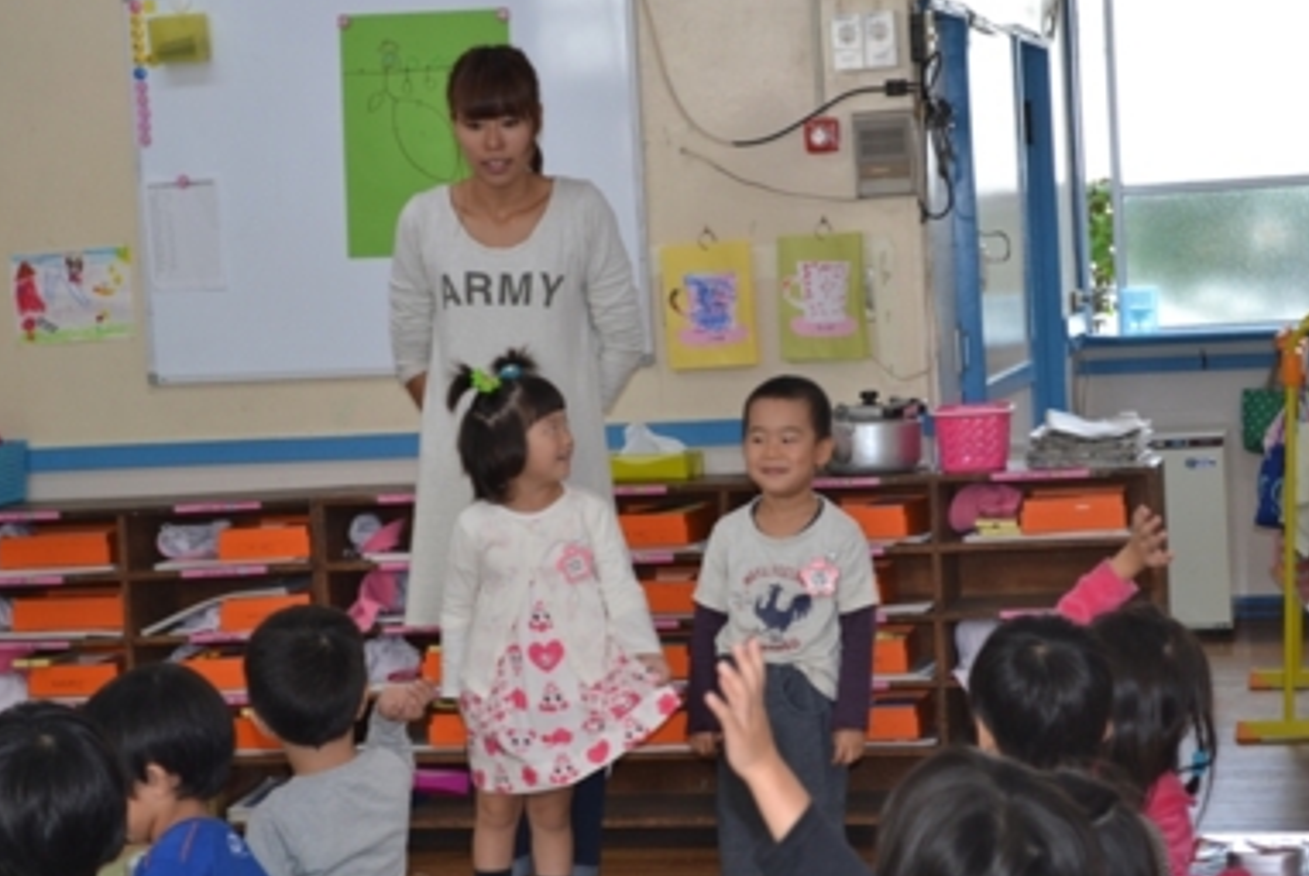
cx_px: 639
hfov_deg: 23.5
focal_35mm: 87
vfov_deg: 15.8
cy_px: 445
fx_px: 3150
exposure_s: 1/80
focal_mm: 55
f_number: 5.6
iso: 400
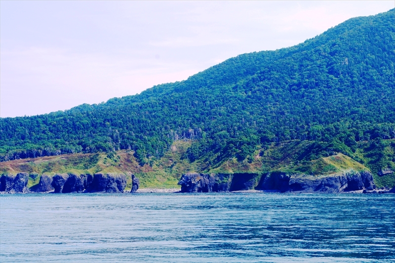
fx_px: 904
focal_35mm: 82
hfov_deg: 24.6
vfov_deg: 16.5
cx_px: 198
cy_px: 132
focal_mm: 55
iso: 200
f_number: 13
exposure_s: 1/160
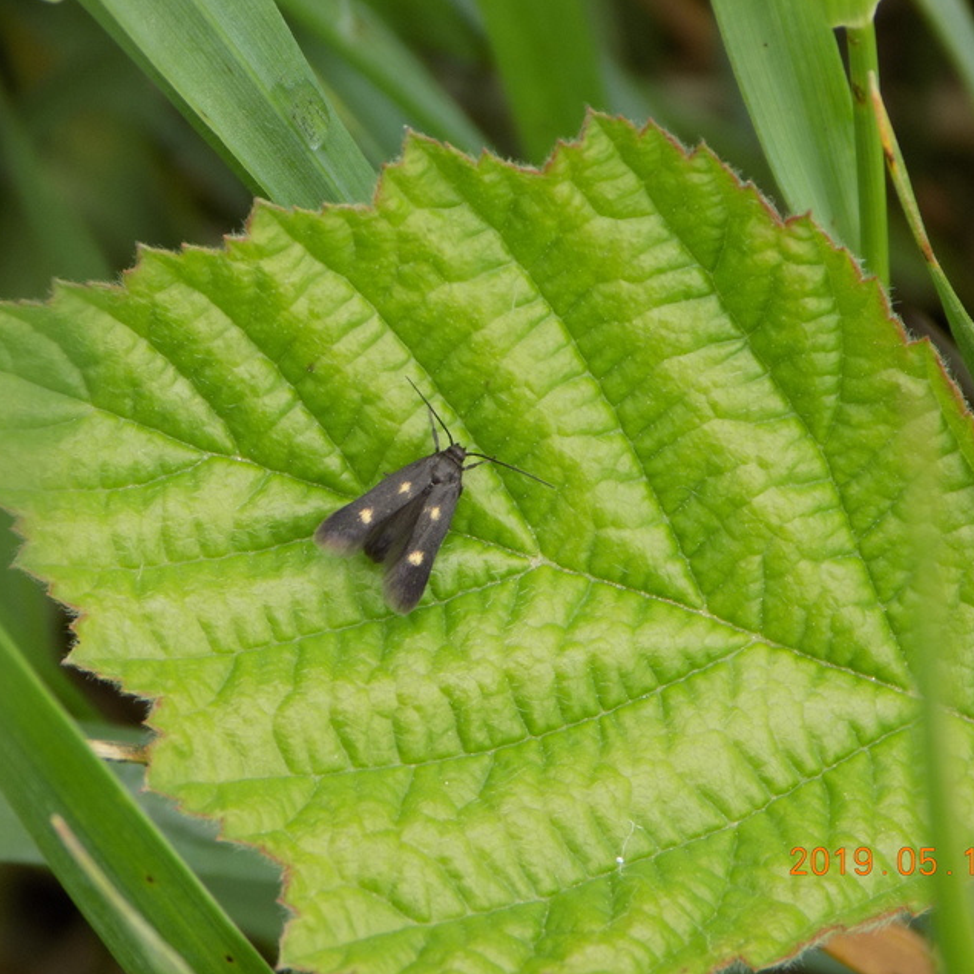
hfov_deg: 9.6
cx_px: 415
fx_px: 5826
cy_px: 485
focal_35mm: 183
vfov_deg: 9.6
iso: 80
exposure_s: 1/50
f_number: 5.2
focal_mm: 27.3
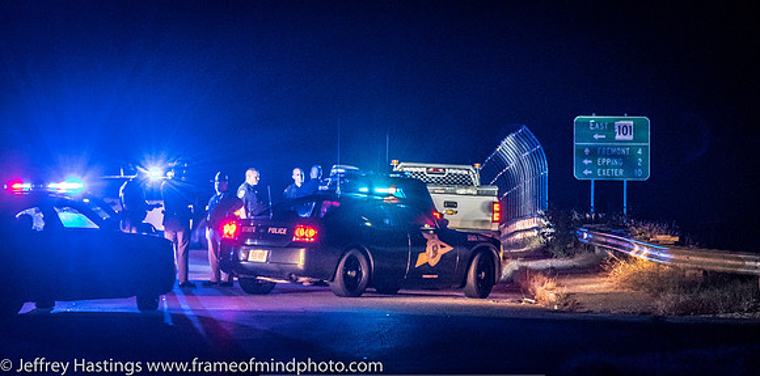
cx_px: 354
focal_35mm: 288
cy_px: 160
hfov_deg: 7.7
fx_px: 5649
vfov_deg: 3.8
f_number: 5.3
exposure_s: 1/60
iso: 2000
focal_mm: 165
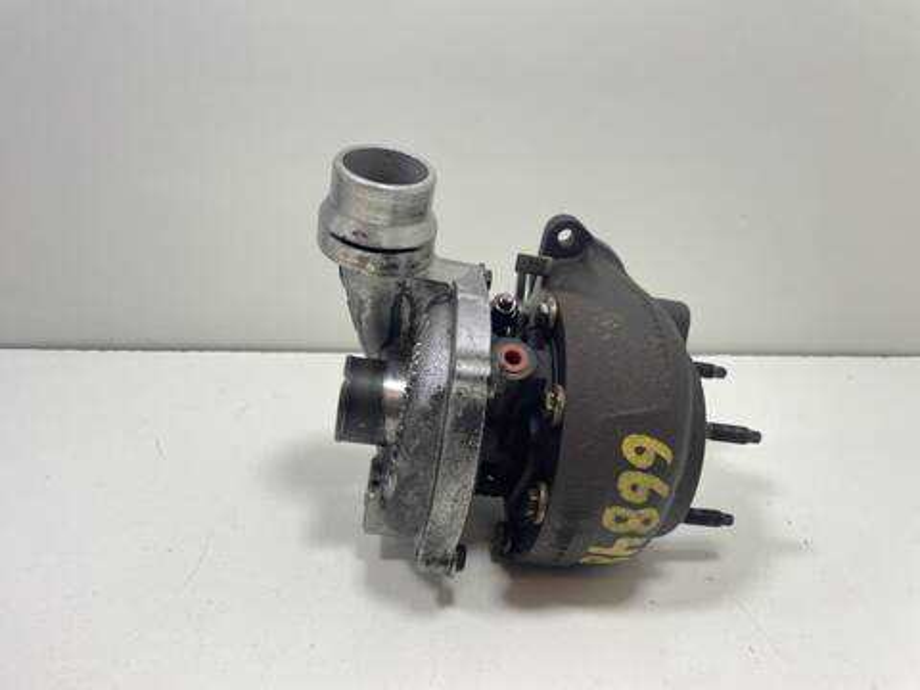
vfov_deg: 53.1
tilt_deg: -21.8
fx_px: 691
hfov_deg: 67.3
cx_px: 460
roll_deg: -0.4
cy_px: 345
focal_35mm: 26
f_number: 1.6
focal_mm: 4.2
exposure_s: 1/100
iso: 125
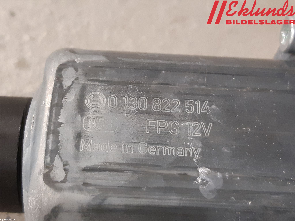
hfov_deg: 67.3
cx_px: 148
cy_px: 110
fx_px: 222
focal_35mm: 26
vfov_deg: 53.1
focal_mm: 3.93
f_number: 1.7
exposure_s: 1/50
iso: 320
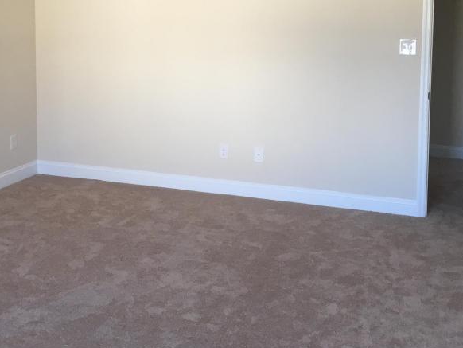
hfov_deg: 37.5
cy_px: 64
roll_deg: +0.2
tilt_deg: -4.4
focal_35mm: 51
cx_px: 214
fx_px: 682
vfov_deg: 27.9
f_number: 2.2
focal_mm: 4.15
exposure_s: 1/30
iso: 25
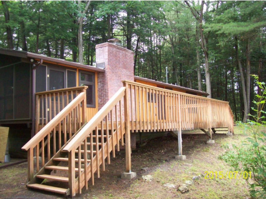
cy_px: 100
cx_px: 133
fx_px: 277
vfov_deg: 39.7
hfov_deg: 51.3
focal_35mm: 36
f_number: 2.7
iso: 200
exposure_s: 1/158
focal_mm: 6
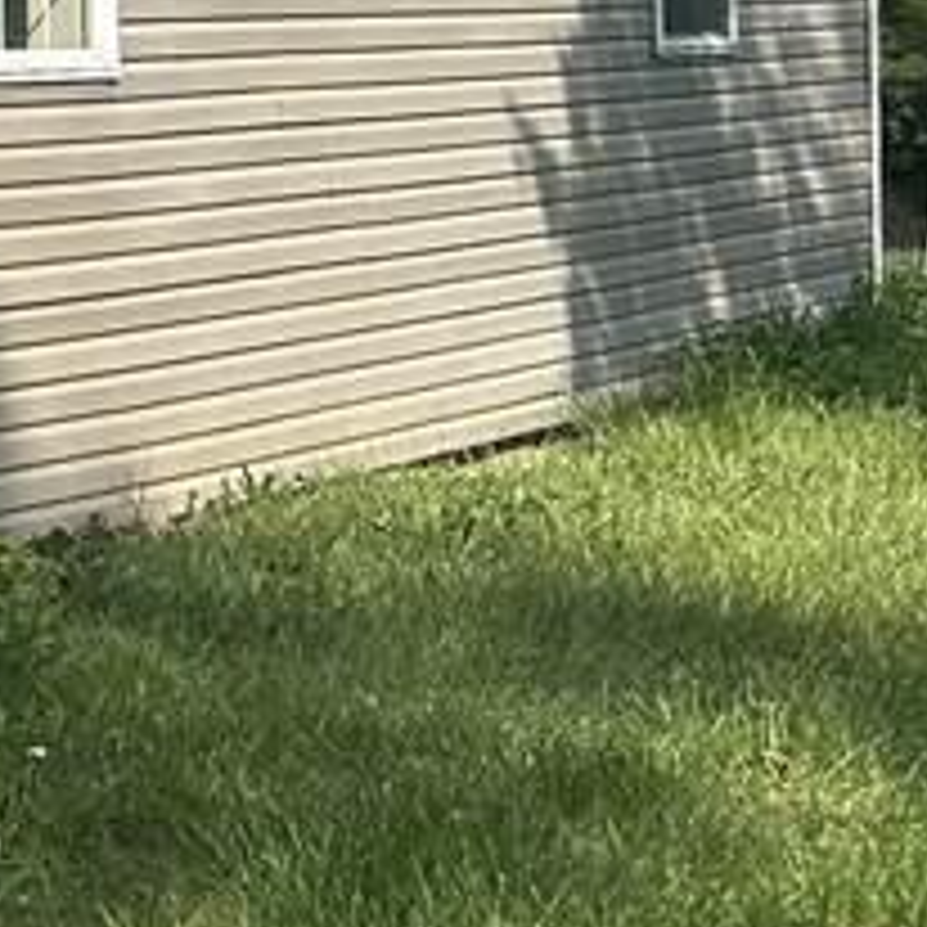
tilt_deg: -0.7
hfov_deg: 10.4
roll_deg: +0.0
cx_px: -1336
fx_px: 4333
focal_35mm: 143
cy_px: -40
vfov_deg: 12.1
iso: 50
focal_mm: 5.7
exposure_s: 1/3356
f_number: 1.5
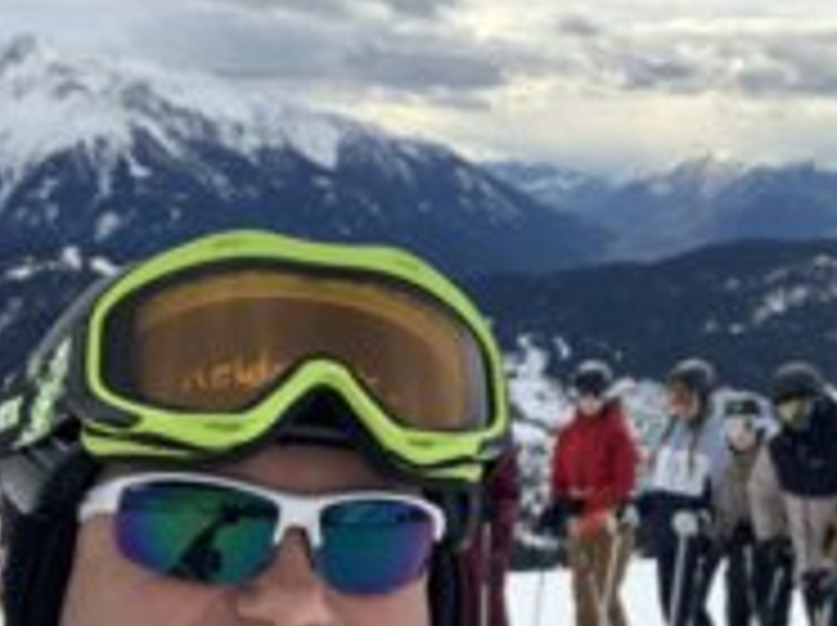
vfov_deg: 21.1
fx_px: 1666
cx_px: 634
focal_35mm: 69
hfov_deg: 27.8
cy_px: 477
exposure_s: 1/330
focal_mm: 2.87
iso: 16
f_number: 2.2
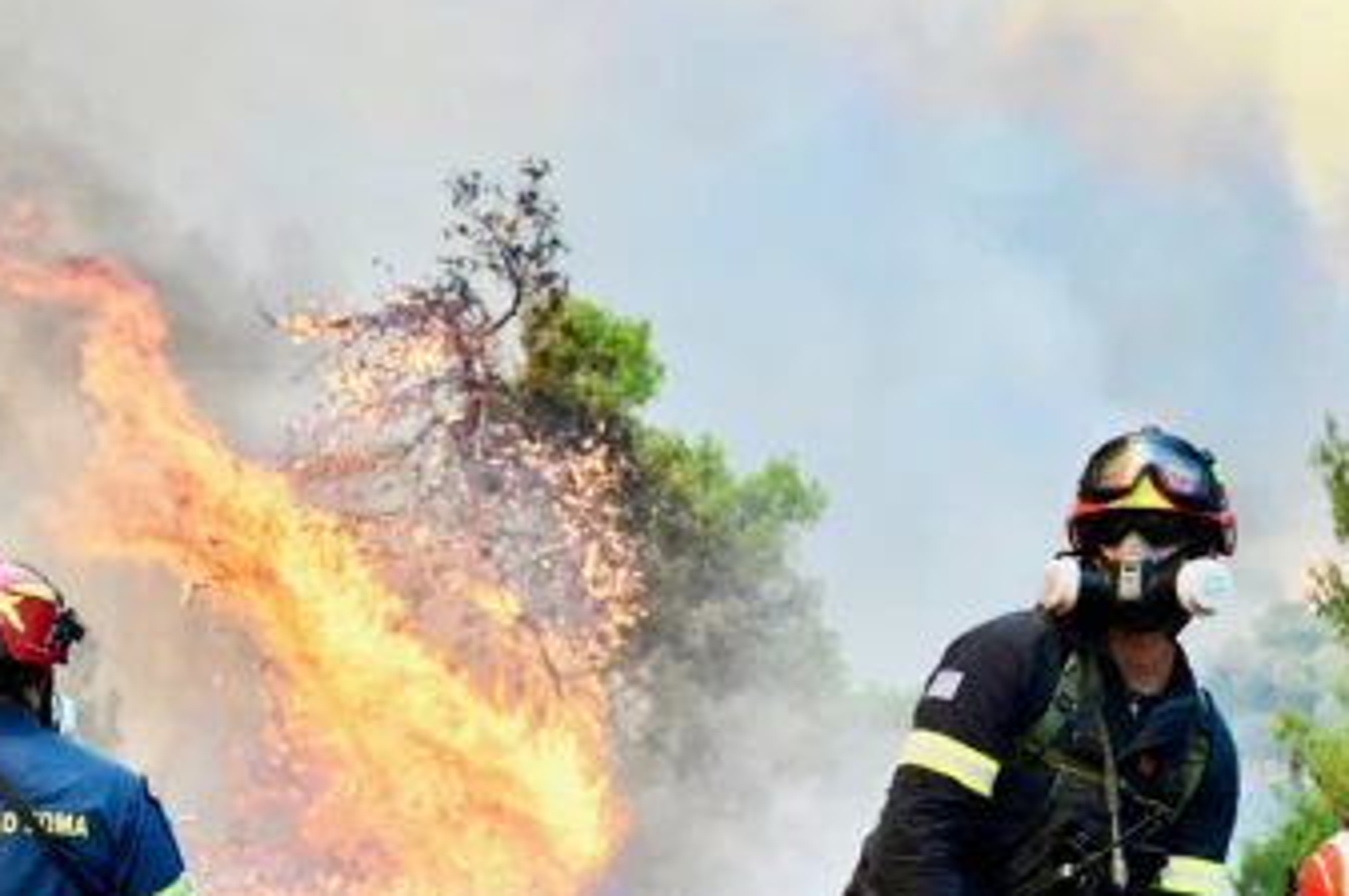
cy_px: 960
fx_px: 3669
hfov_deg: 20.8
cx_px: 560
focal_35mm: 98
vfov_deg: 13.7
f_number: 4
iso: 2500
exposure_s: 1/400
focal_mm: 44
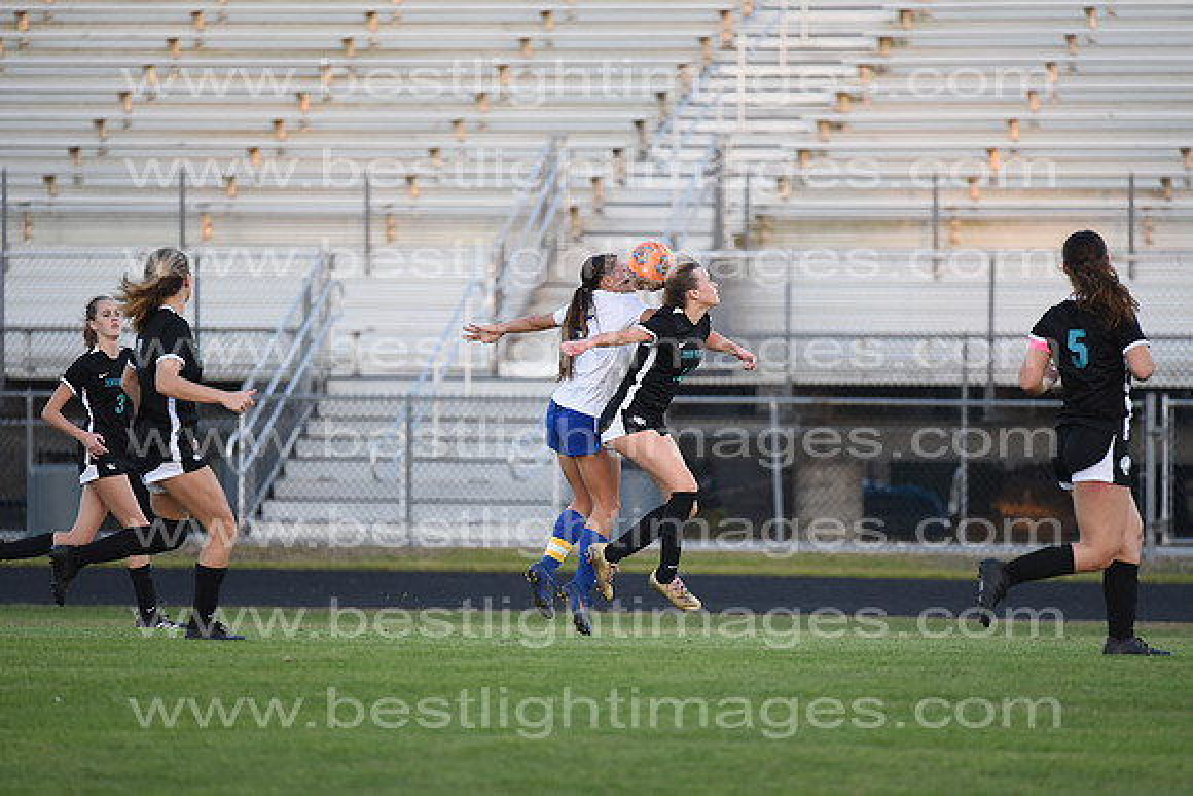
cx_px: 596
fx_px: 9944
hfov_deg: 6.9
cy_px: 398
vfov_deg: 4.6
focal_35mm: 300
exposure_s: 1/800
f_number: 4
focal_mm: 300
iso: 1400
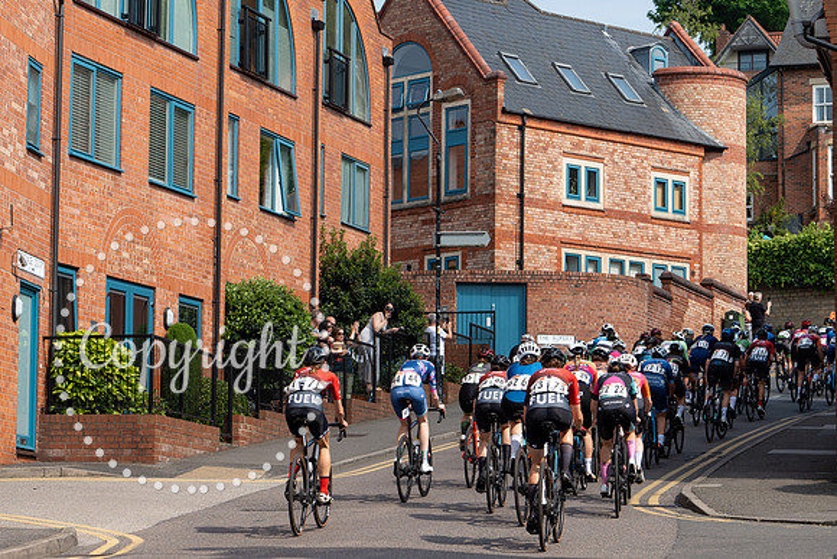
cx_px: 526
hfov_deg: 18.6
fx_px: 2555
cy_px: 355
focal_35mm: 110
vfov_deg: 12.5
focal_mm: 74
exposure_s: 1/640
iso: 200
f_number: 5.6
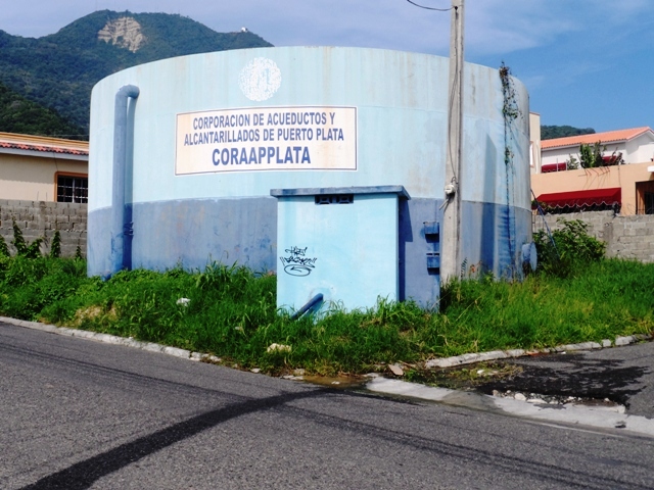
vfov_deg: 27.5
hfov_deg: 36.2
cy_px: 245
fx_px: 1001
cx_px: 327
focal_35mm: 53
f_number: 5.6
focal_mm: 8.7
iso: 80
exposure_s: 1/500
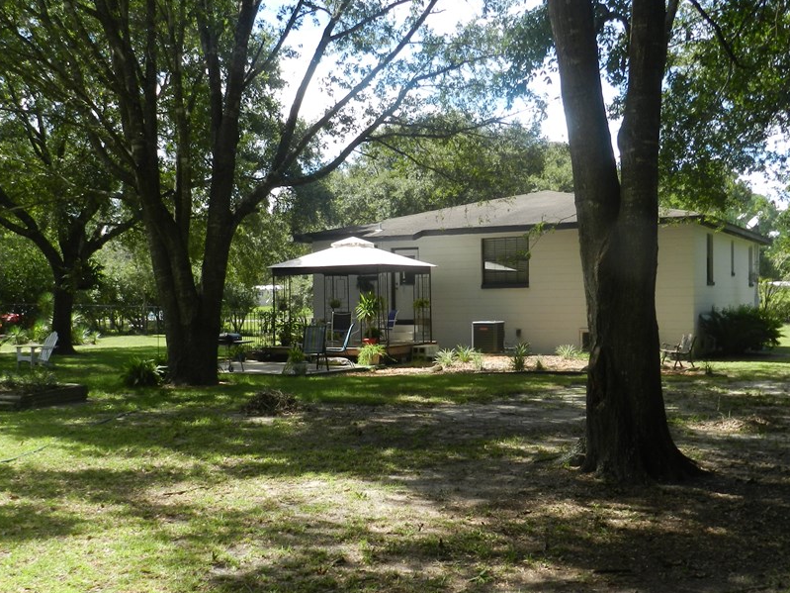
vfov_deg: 35.1
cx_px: 350
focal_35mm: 41
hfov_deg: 45.7
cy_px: 330
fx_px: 936
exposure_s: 1/400
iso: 160
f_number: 3.7
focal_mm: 5.6
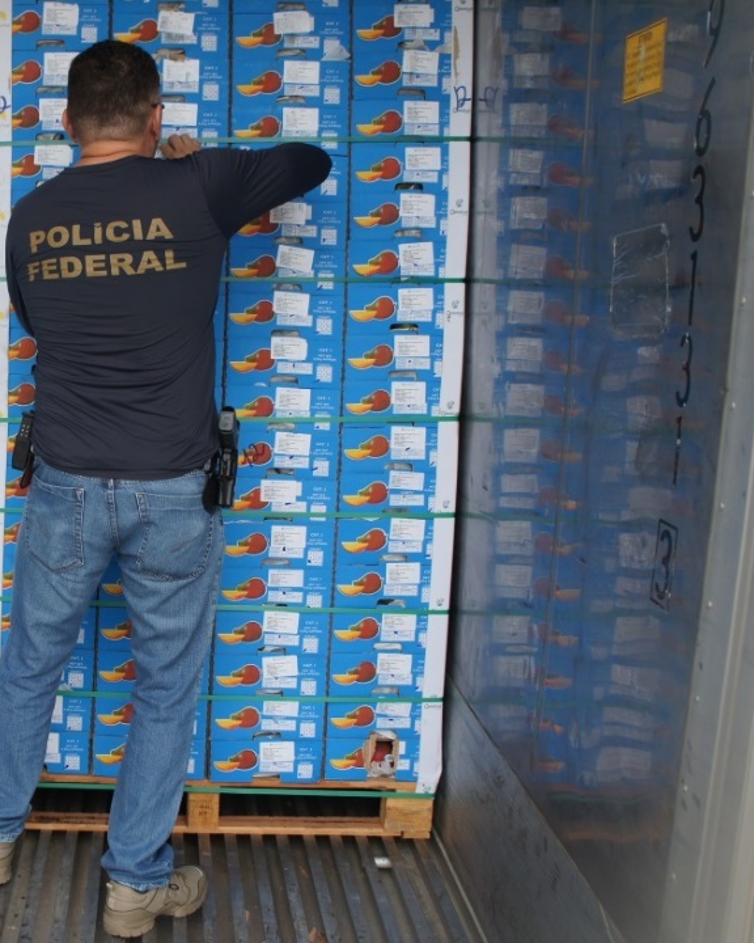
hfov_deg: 33.3
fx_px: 1199
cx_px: 97
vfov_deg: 42.9
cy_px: 477
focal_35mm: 43
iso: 200
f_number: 4
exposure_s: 1/160
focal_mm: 20
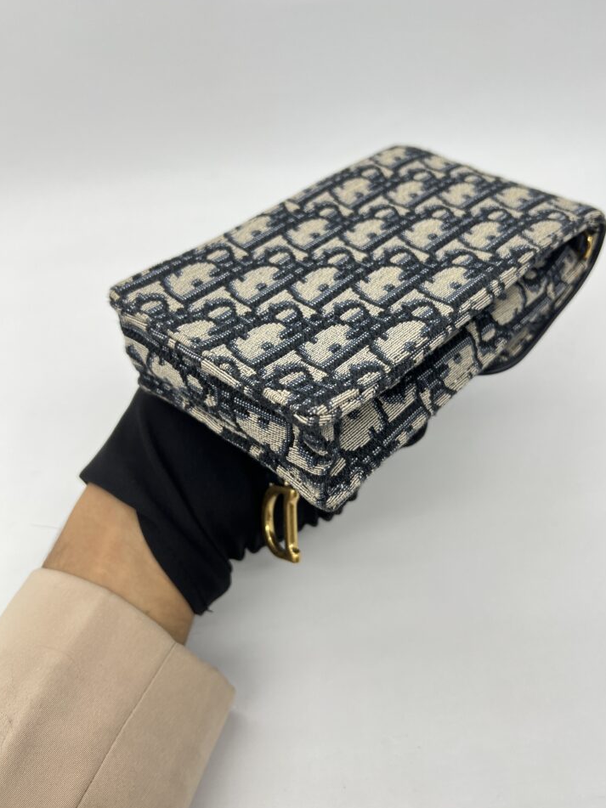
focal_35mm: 28
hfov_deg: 49.7
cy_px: 386
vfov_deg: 63.4
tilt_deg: -47.8
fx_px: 654
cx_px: 320
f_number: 1.5
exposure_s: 1/100
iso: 40
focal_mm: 5.7
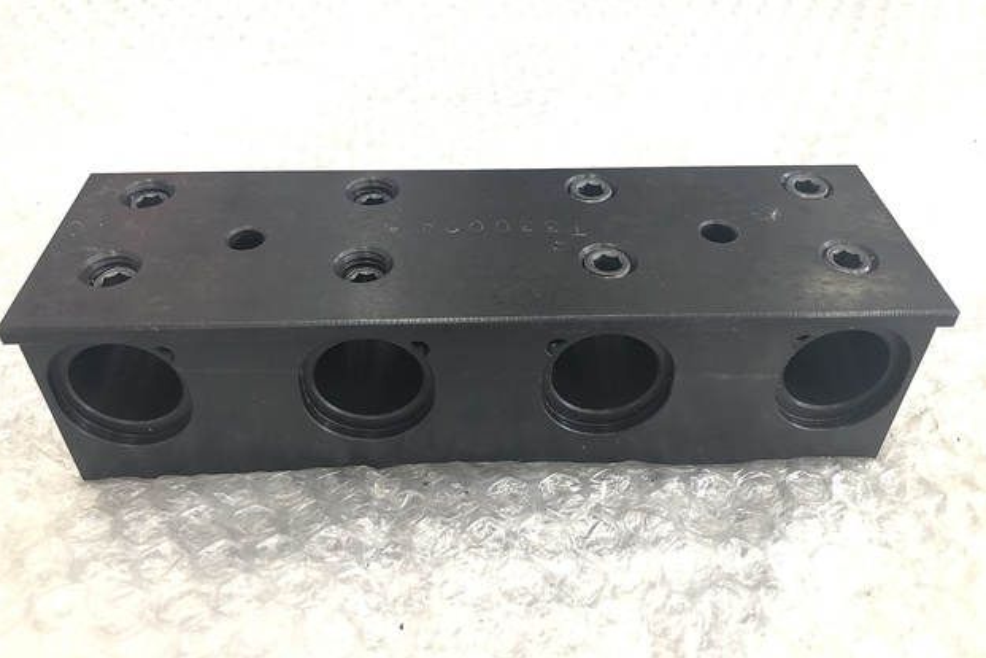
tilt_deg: -44.7
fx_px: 822
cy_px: 304
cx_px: 494
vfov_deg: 43.6
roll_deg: -1.6
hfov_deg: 61.9
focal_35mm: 30
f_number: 1.8
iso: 40
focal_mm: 3.99
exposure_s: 1/17
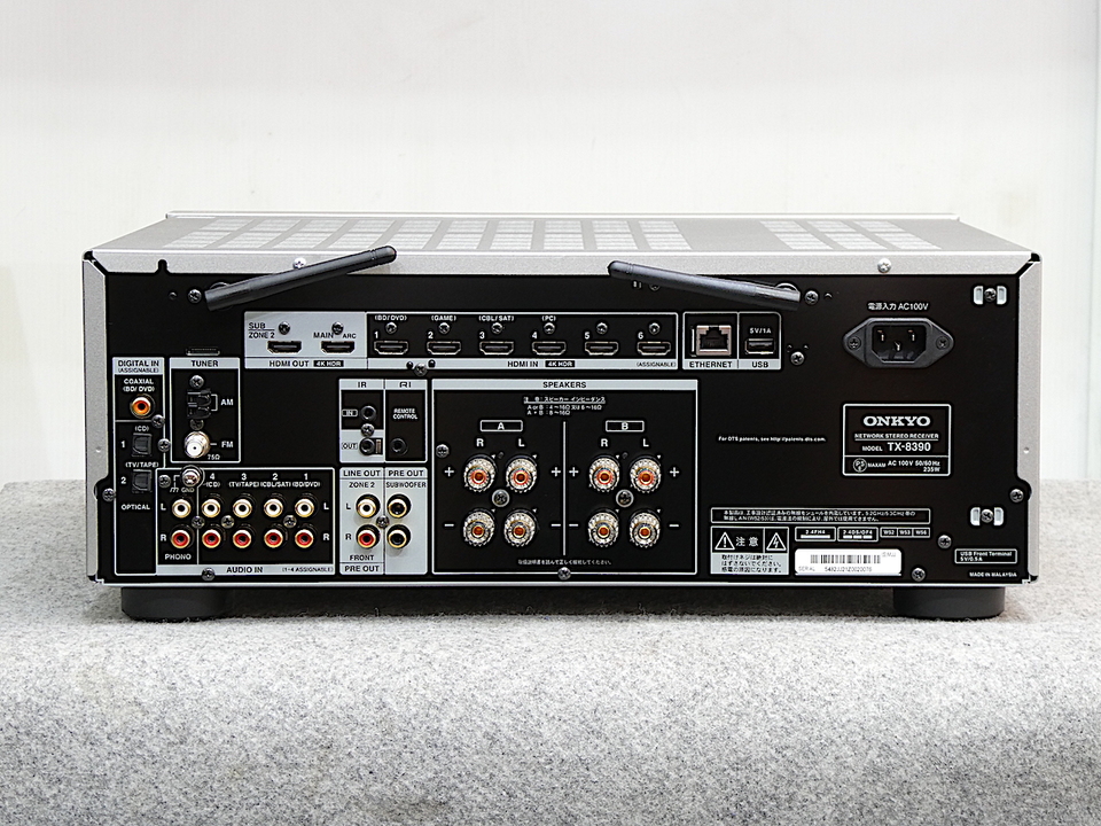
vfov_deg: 15.1
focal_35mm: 98
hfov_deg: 20.0
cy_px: 413
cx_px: 550
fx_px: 3117
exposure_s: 1/8
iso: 200
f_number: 5
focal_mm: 17.5
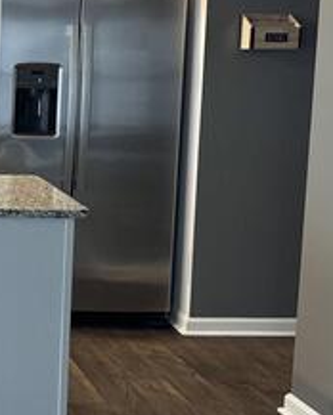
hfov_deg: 18.4
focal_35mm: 69
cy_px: 140
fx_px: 849
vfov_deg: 27.3
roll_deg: -0.5
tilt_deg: -7.4
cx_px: -228
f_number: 1.78
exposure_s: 1/60
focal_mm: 6.76
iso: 250
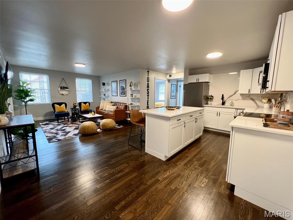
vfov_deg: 89.9
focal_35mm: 13
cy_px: 110
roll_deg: -0.7
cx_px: 146
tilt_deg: -7.4
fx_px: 110
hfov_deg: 106.2
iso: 250
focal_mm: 1.57
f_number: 1.8
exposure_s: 1/60
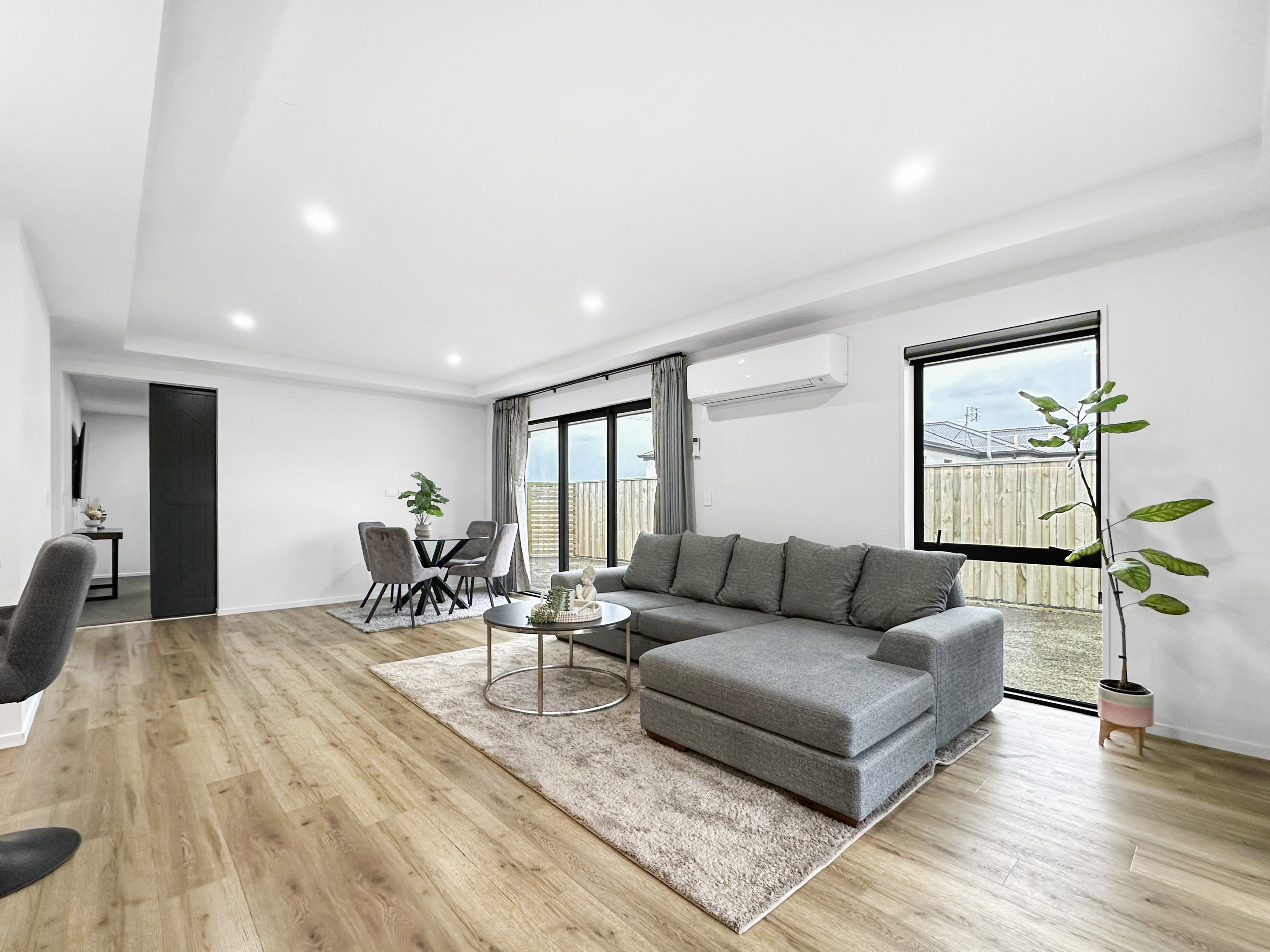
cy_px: 505
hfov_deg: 98.1
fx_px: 550
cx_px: 601
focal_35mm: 15
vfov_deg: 81.7
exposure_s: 1/100
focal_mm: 2.22
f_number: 2.2
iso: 160
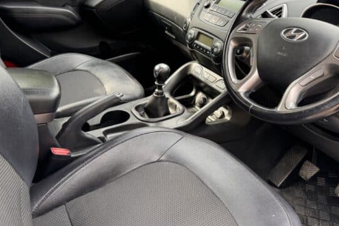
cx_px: 194
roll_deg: -7.3
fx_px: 301
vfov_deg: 41.0
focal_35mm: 32
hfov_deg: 58.5
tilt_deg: -23.8
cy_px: 95
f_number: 1.78
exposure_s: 1/121
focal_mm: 6.76
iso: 125
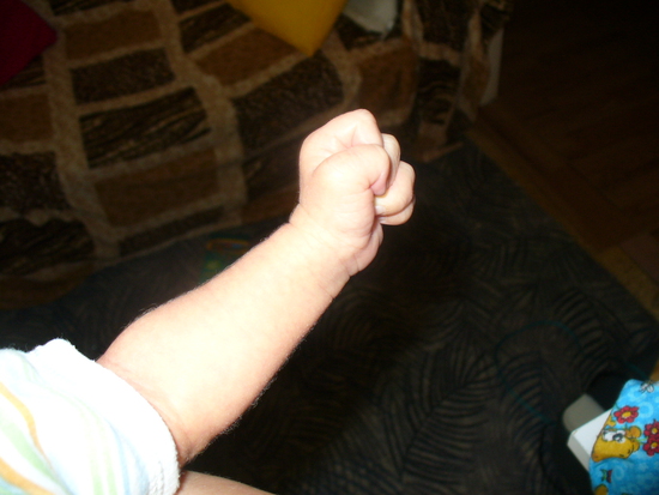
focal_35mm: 37
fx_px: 705
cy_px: 248
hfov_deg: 50.1
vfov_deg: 38.7
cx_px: 330
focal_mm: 6.1
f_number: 2.8
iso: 100
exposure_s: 1/30
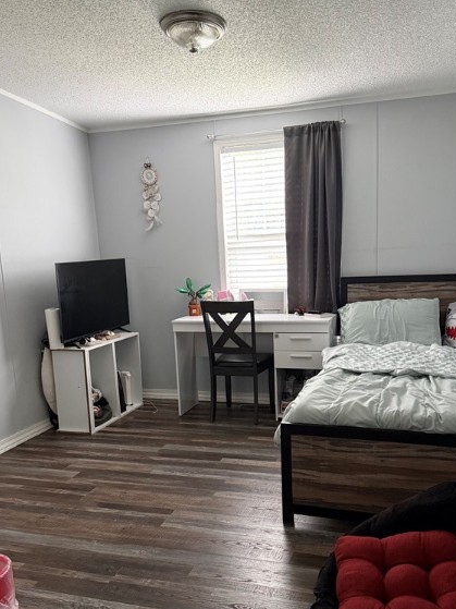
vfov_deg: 55.1
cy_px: 355
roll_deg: +2.1
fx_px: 580
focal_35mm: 33
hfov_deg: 42.9
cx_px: 244
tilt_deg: -10.8
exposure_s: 1/40
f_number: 1.78
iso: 640
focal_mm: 6.76
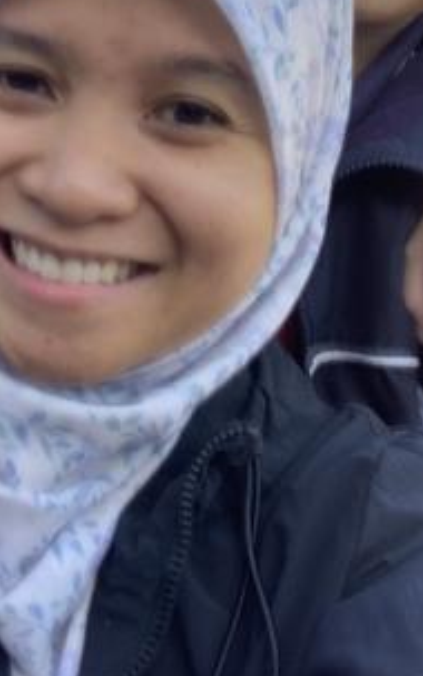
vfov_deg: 30.2
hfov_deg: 19.3
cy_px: 178
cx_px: 105
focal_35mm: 67
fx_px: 1236
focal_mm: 2.87
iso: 20
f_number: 2.2
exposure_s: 1/122
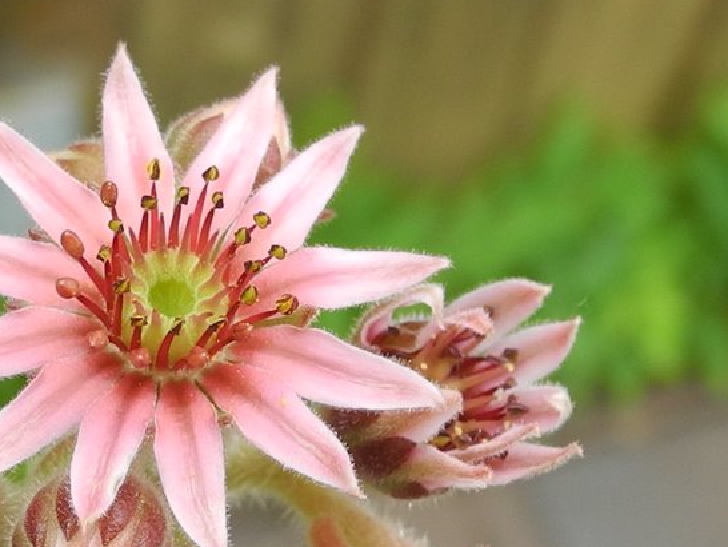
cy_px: 363
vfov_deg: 34.8
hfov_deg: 45.1
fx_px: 863
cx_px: 249
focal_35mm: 41
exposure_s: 1/320
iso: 100
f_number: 2.8
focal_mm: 6
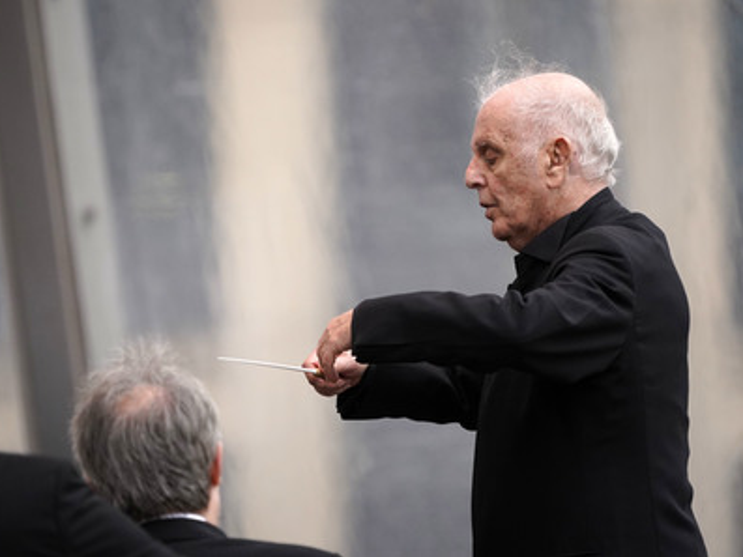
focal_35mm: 655
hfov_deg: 3.0
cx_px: 394
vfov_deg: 2.3
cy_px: 278
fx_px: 14063
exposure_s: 1/1250
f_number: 6.3
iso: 2000
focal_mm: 600
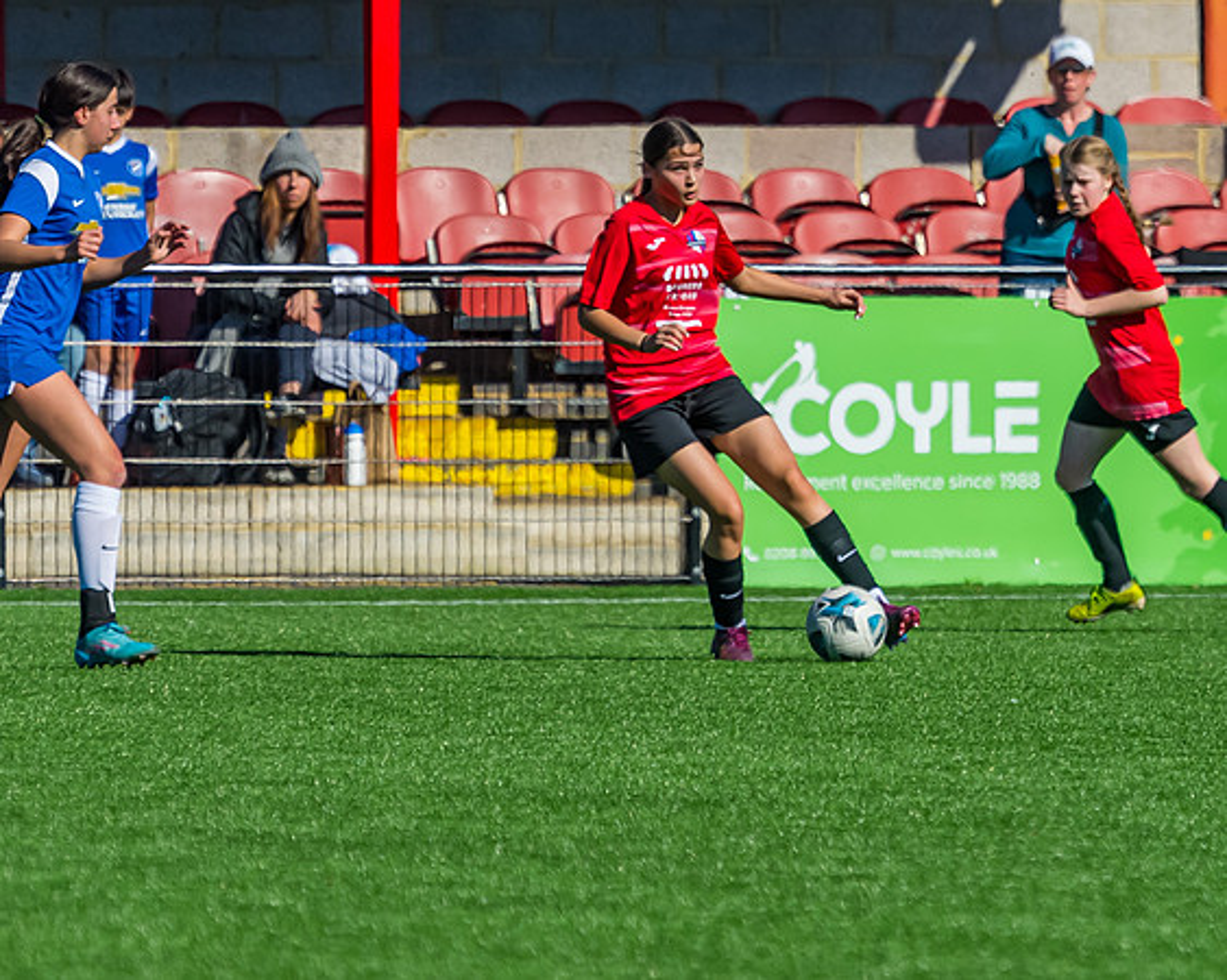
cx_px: 683
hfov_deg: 3.5
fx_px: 20017
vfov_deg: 2.8
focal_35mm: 551
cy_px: 462
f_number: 5
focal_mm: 240
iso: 400
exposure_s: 1/4000
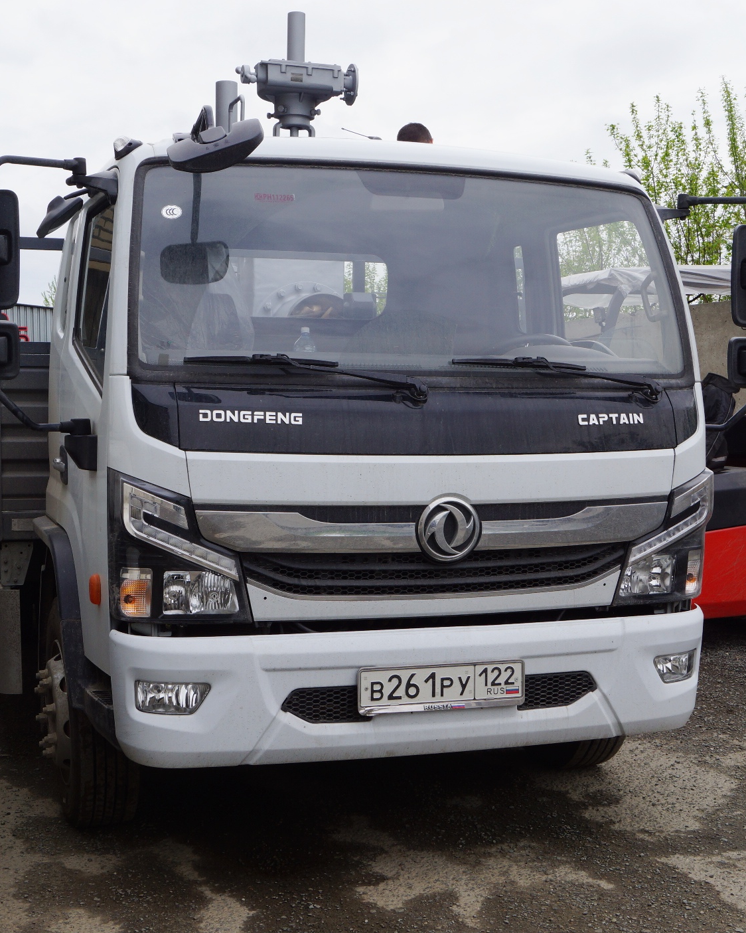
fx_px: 1408
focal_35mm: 51
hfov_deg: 29.7
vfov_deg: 36.7
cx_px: 381
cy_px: 467
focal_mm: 24
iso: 100
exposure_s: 1/100
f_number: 11
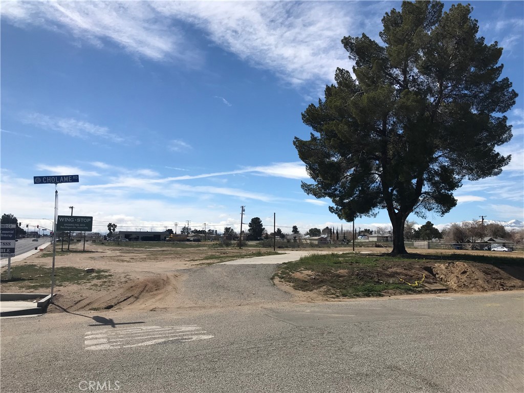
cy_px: 196
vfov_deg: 49.7
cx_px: 262
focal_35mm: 28
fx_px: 424
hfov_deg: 63.4
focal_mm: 3.99
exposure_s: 1/4566
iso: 20
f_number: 1.8
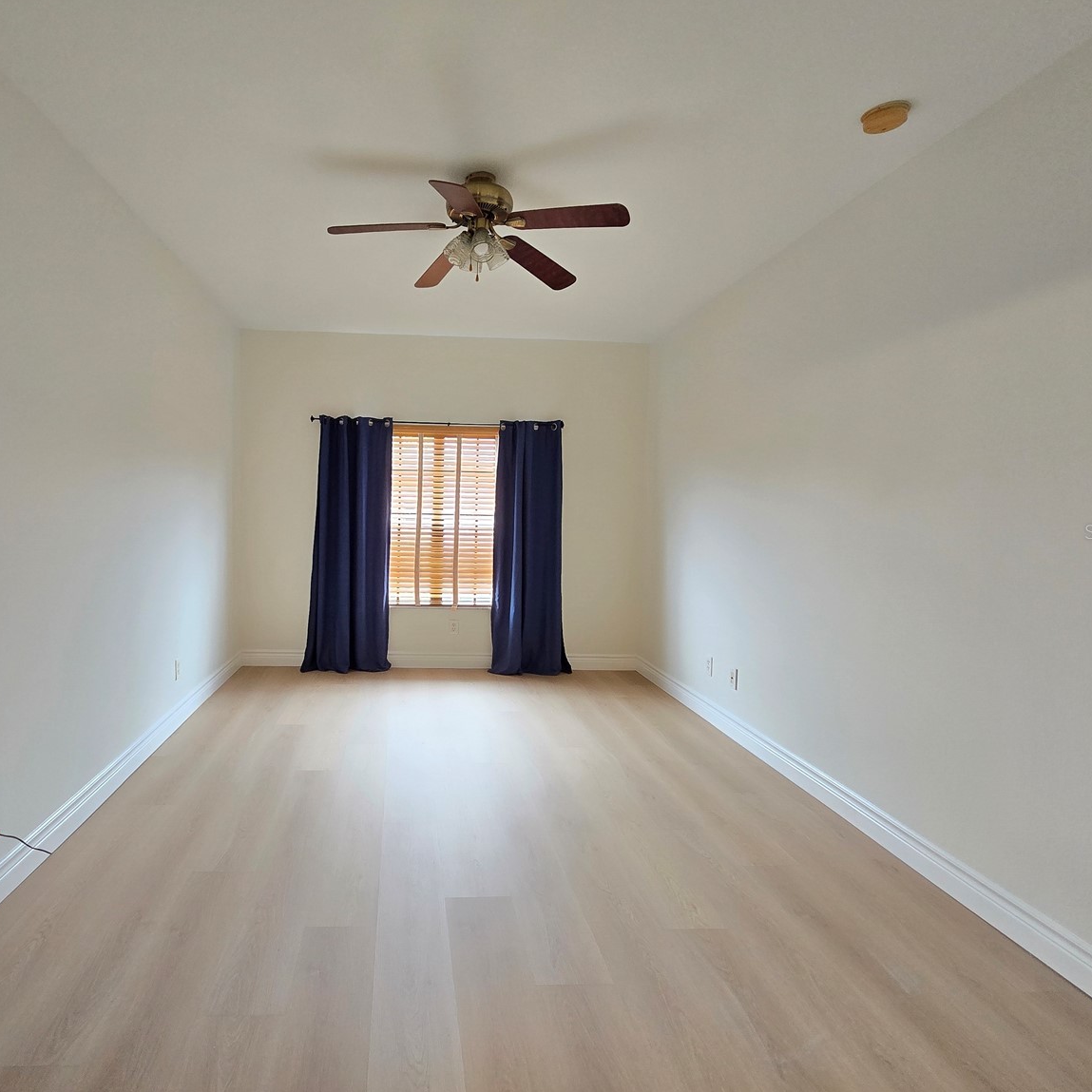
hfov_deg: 85.8
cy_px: 531
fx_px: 571
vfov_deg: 87.4
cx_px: 414
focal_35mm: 16
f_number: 2.2
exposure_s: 1/60
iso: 200
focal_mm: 2.2
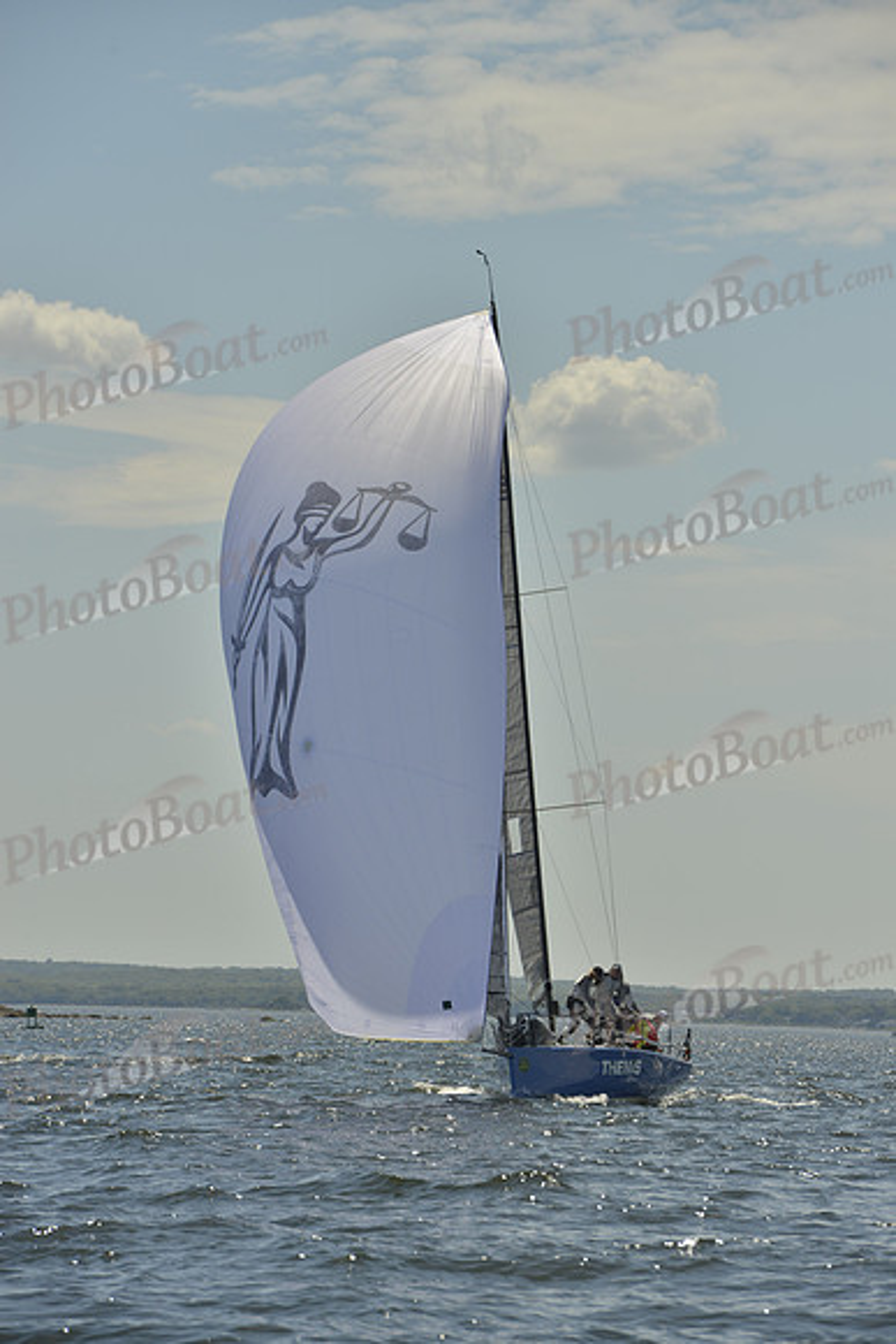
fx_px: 6902
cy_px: 672
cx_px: 448
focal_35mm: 185
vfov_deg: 11.1
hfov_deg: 7.4
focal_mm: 185
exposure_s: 1/1600
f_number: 10
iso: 280
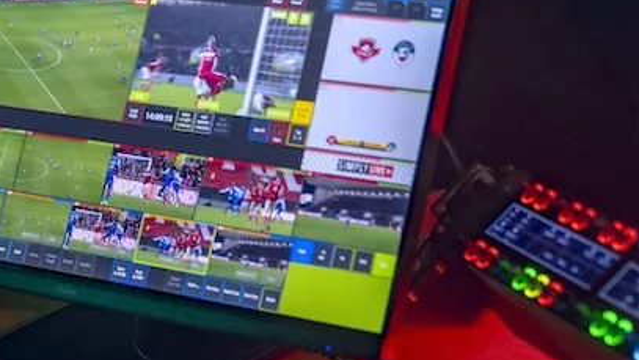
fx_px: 2186
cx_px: 63
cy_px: 28
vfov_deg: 9.4
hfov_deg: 16.4
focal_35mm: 129
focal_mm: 49
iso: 500
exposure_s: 1/80
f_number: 2.8
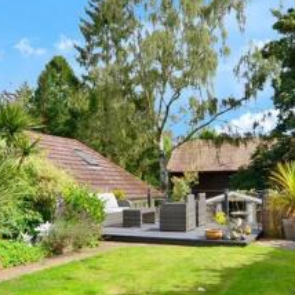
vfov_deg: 42.7
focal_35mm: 39
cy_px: 173
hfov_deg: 42.8
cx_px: 130
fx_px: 376
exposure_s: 1/160
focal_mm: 10
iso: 400
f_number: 11
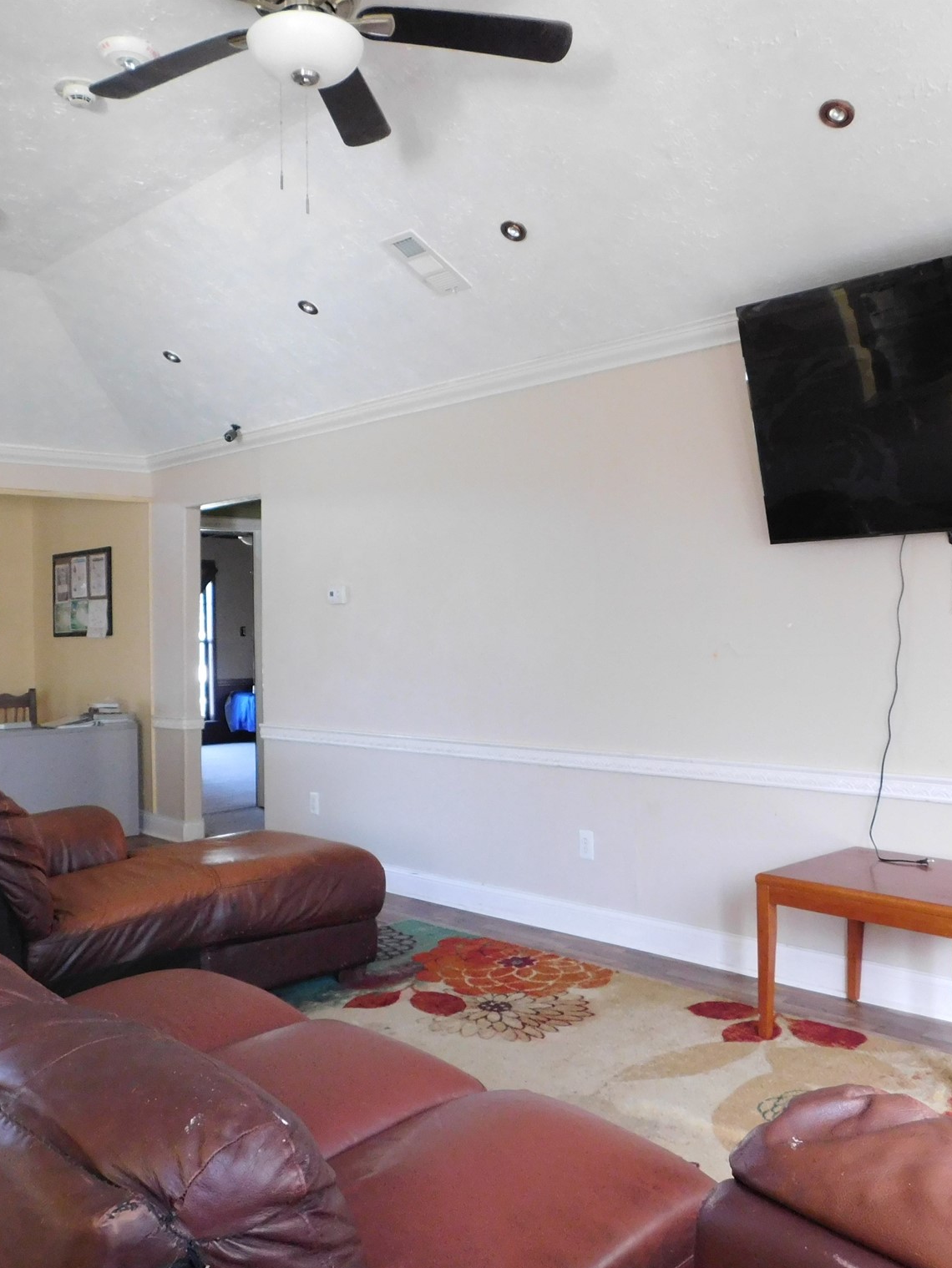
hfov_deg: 45.4
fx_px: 1136
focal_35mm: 31
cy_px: 639
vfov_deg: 58.3
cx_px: 514
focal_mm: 4
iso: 400
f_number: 3
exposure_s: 1/30
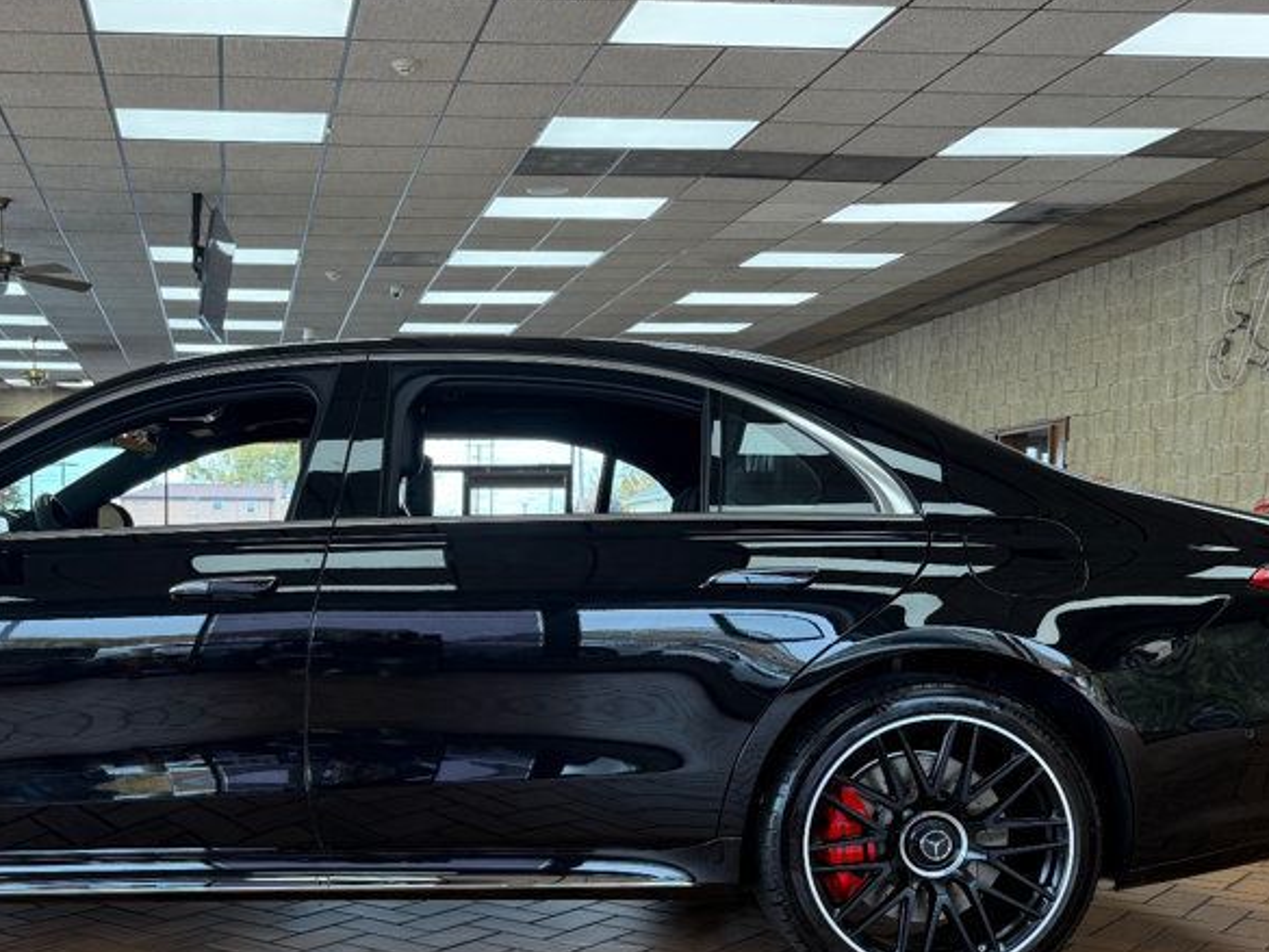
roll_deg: +0.2
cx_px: 308
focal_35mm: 42
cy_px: 681
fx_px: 1540
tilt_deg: -5.2
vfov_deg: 33.8
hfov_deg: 43.3
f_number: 1.78
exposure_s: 1/191
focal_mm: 6.76
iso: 100
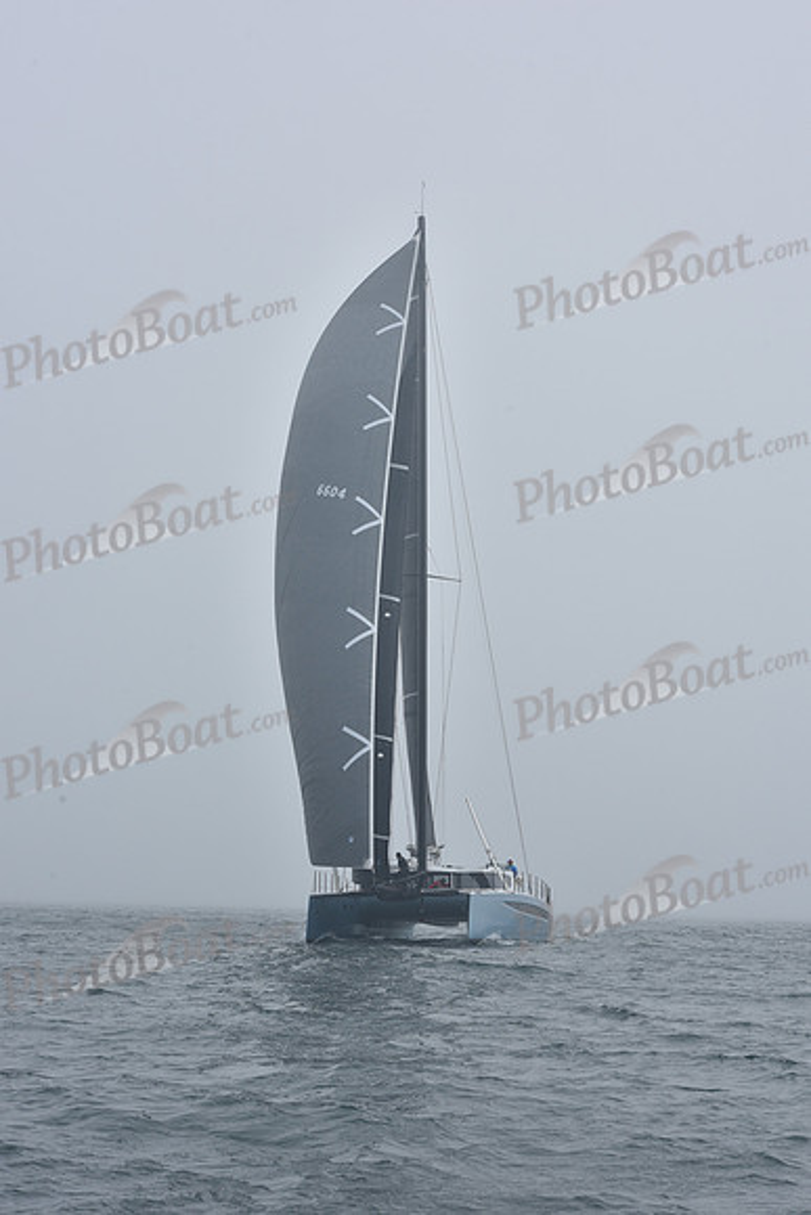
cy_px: 608
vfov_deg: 28.8
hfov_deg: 19.5
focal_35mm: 70
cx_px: 406
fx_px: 2364
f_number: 11
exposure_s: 1/800
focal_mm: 70
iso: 250
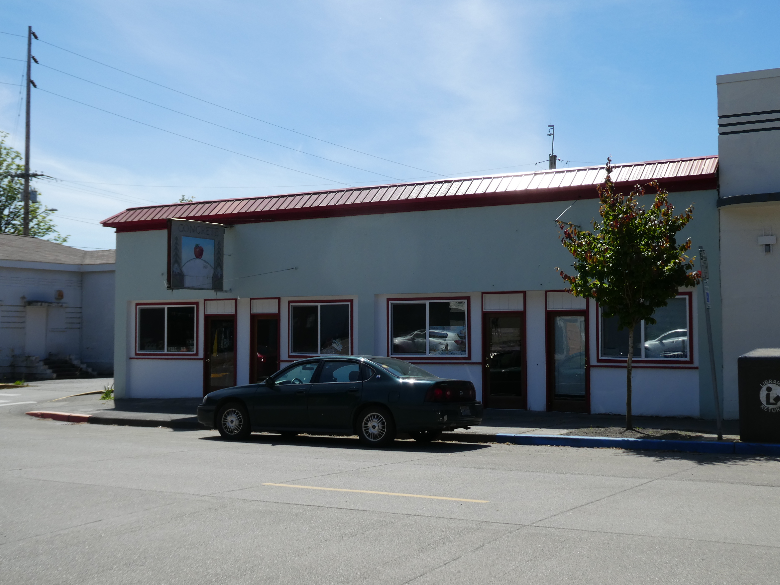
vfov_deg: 32.2
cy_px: 294
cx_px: 391
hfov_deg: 42.1
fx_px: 1014
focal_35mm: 45
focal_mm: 7.8
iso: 80
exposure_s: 1/800
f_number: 3.9
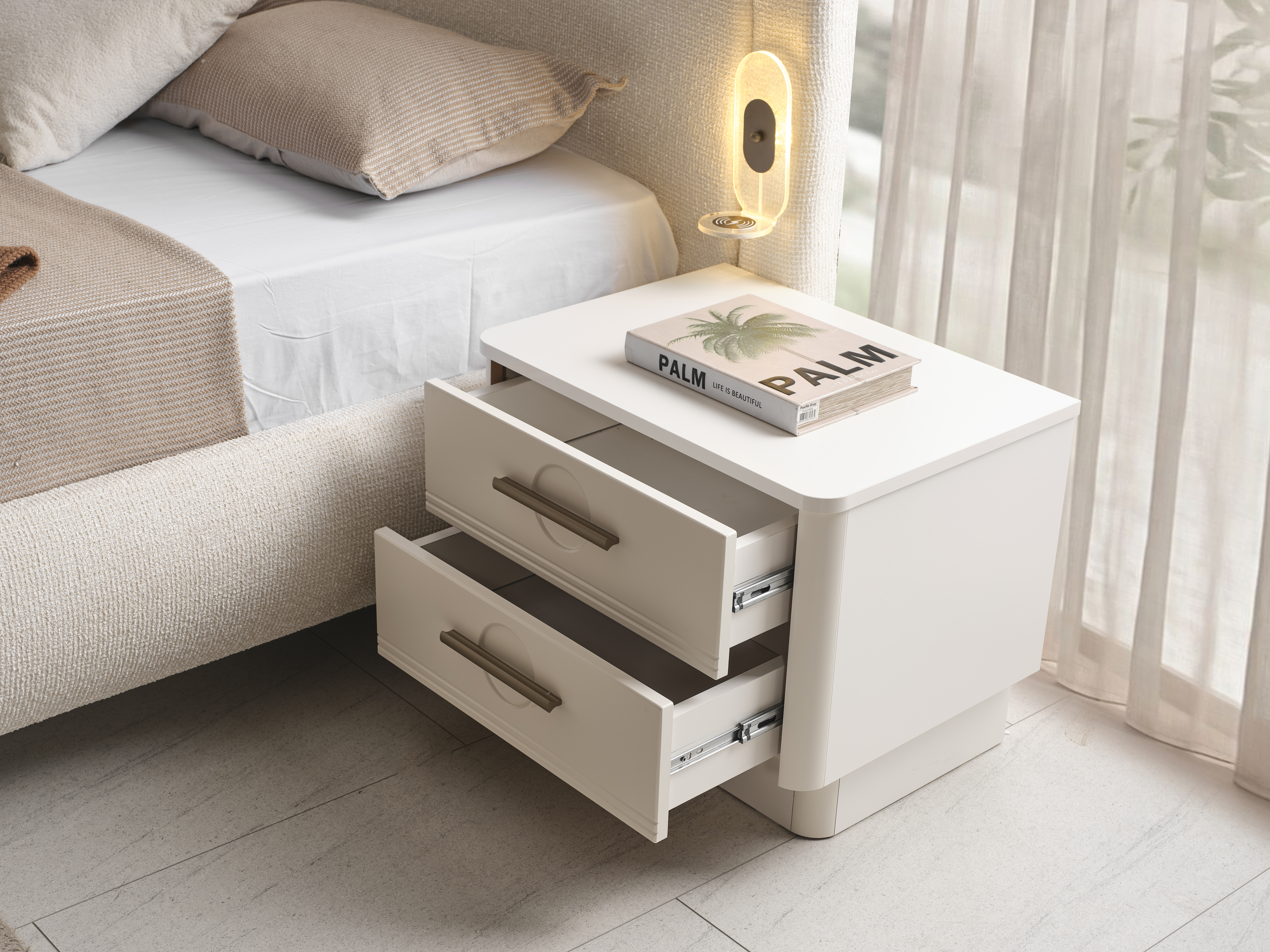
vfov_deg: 26.1
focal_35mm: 56
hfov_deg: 34.3
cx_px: 635
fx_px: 2055
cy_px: 476
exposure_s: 1/4
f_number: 11
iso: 160
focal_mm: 70.4
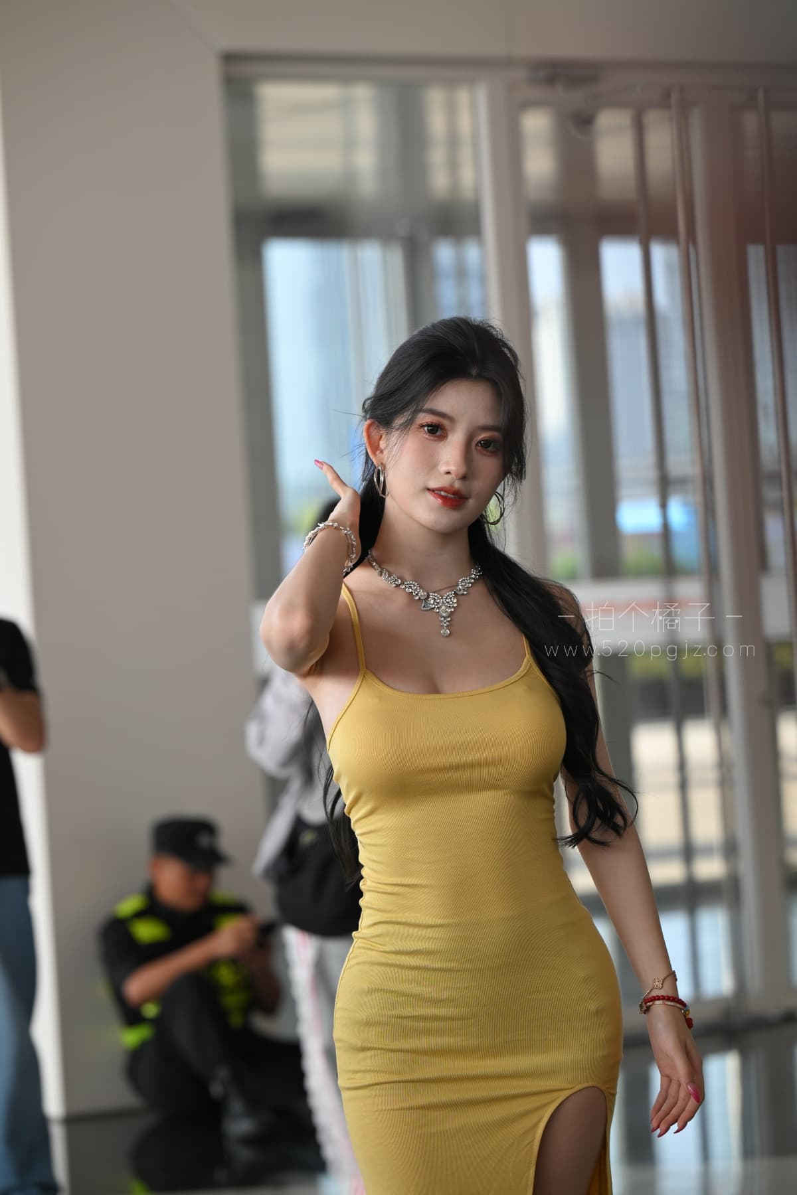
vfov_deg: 16.4
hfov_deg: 11.0
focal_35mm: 125
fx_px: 4151
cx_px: 398
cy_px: 598
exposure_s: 1/400
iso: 400
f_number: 4
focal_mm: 125
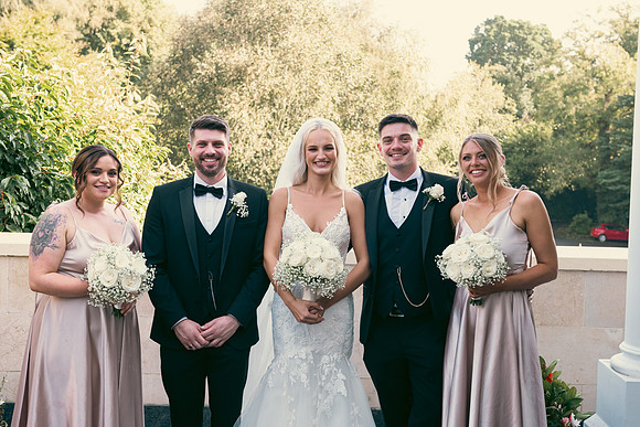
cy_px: 214
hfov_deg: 36.2
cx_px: 320
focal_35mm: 55
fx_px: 978
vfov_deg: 24.6
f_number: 6.3
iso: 320
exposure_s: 1/160
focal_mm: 55
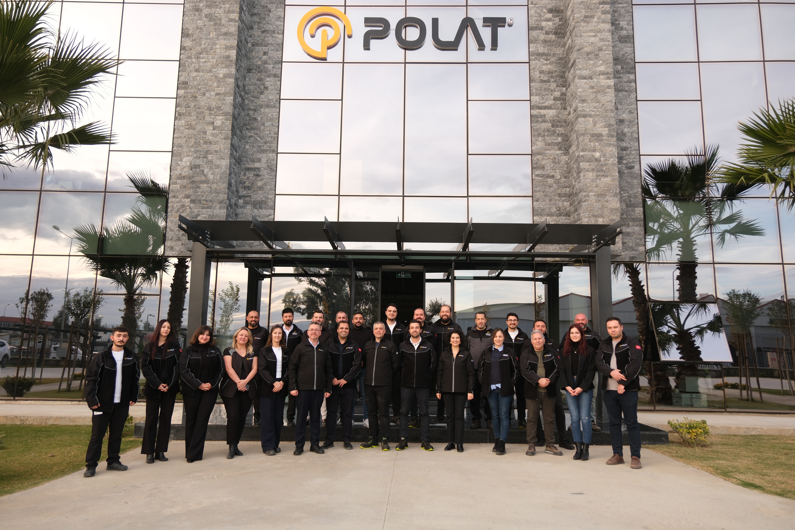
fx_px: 530
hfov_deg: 73.7
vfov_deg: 53.1
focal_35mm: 24
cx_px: 398
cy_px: 265
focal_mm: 16
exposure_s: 1/160
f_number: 4
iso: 200
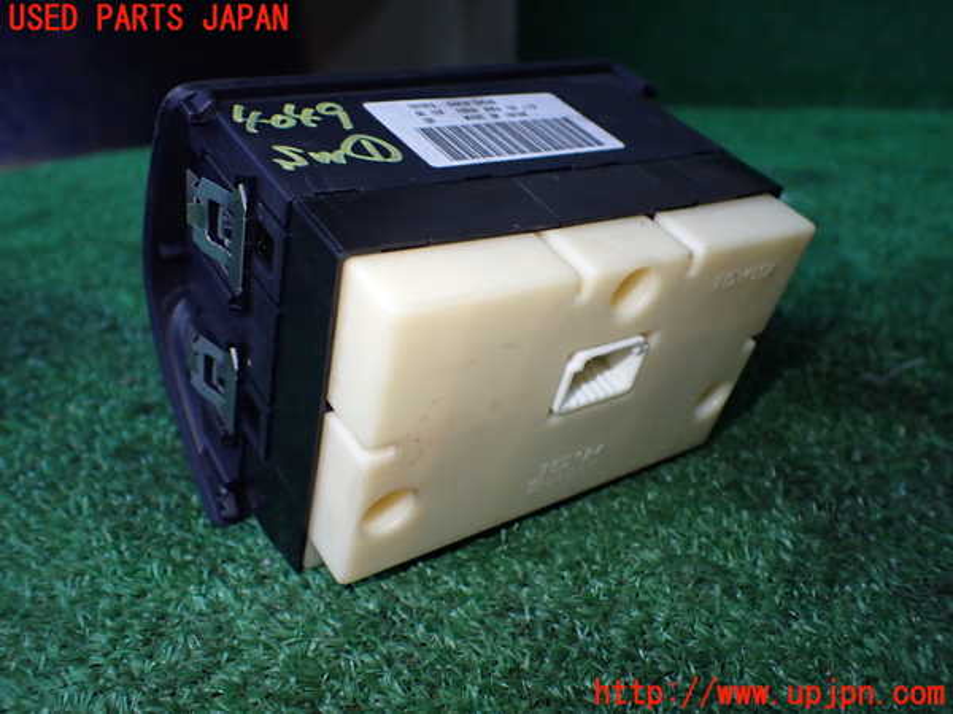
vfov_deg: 46.8
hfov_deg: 60.0
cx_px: 476
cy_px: 357
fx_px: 826
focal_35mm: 30
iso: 640
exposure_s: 1/125
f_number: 2.3
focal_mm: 5.4
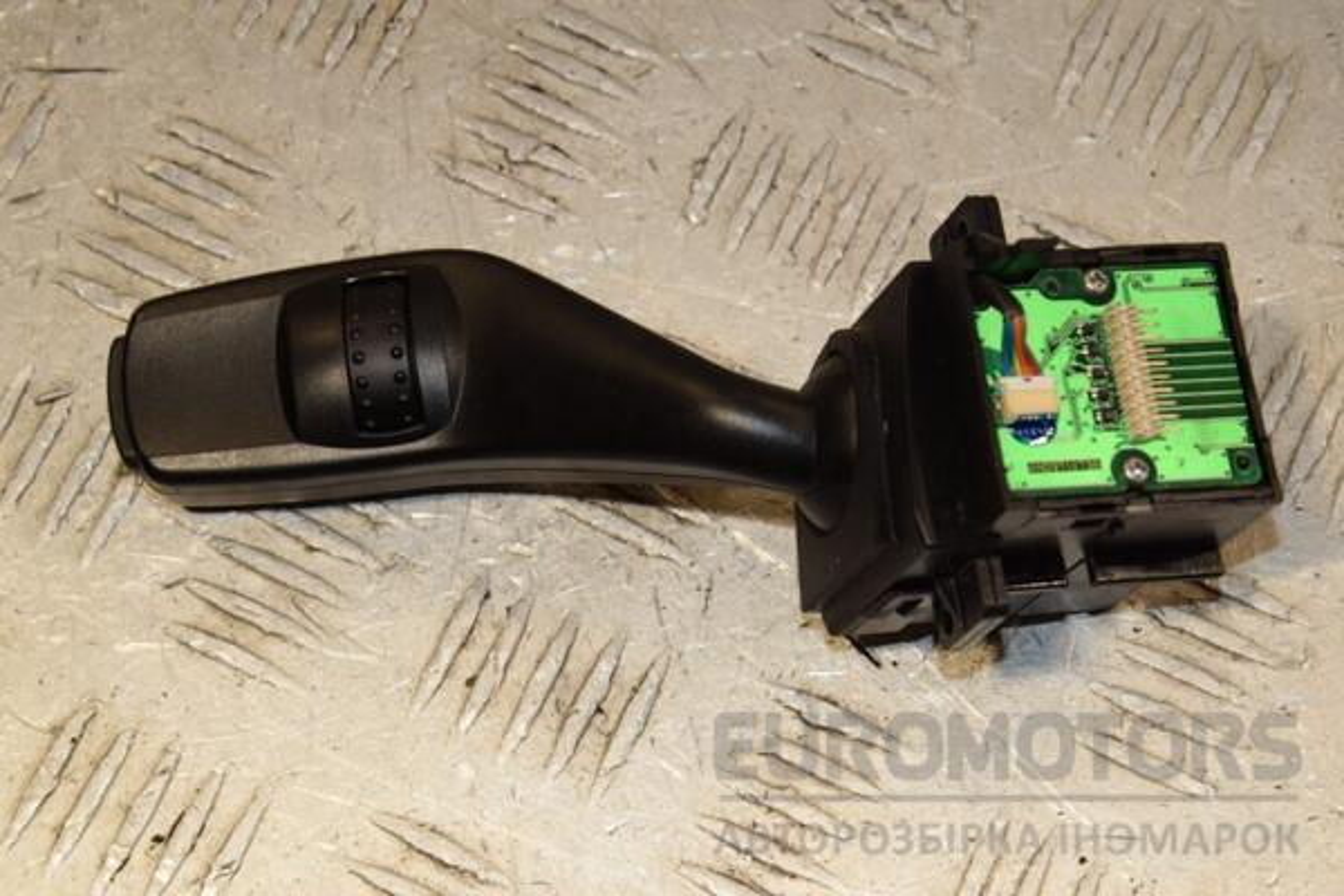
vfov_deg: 13.8
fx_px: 3696
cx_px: 672
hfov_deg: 20.6
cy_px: 448
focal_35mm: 99
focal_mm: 66
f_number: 9
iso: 800
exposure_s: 1/200
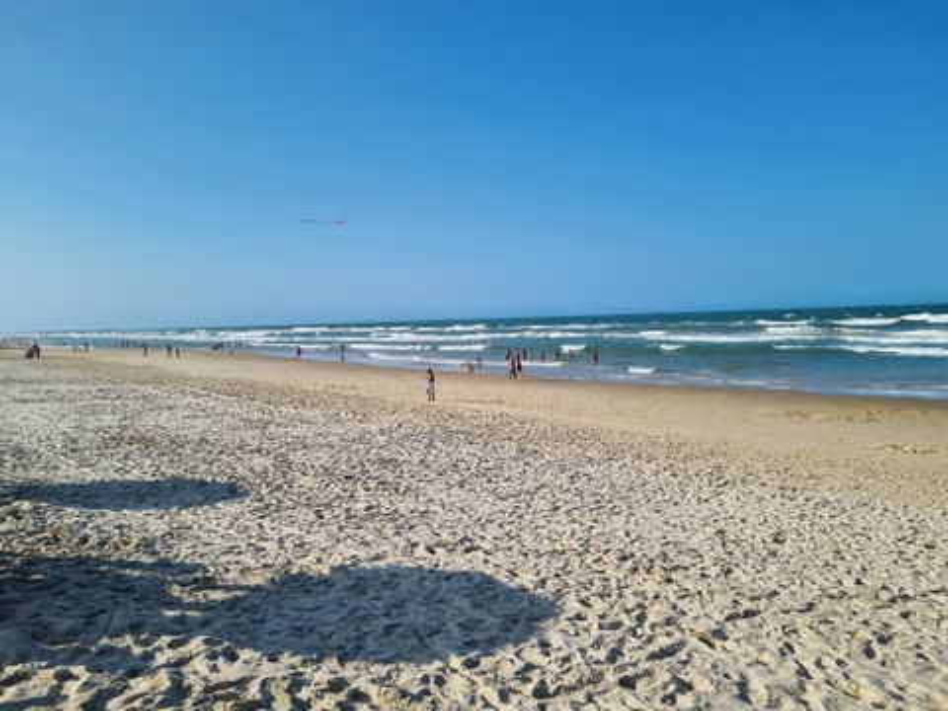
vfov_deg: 53.1
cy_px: 356
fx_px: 712
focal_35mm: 26
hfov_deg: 67.3
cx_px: 474
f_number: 1.8
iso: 50
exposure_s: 1/3680
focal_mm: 5.4
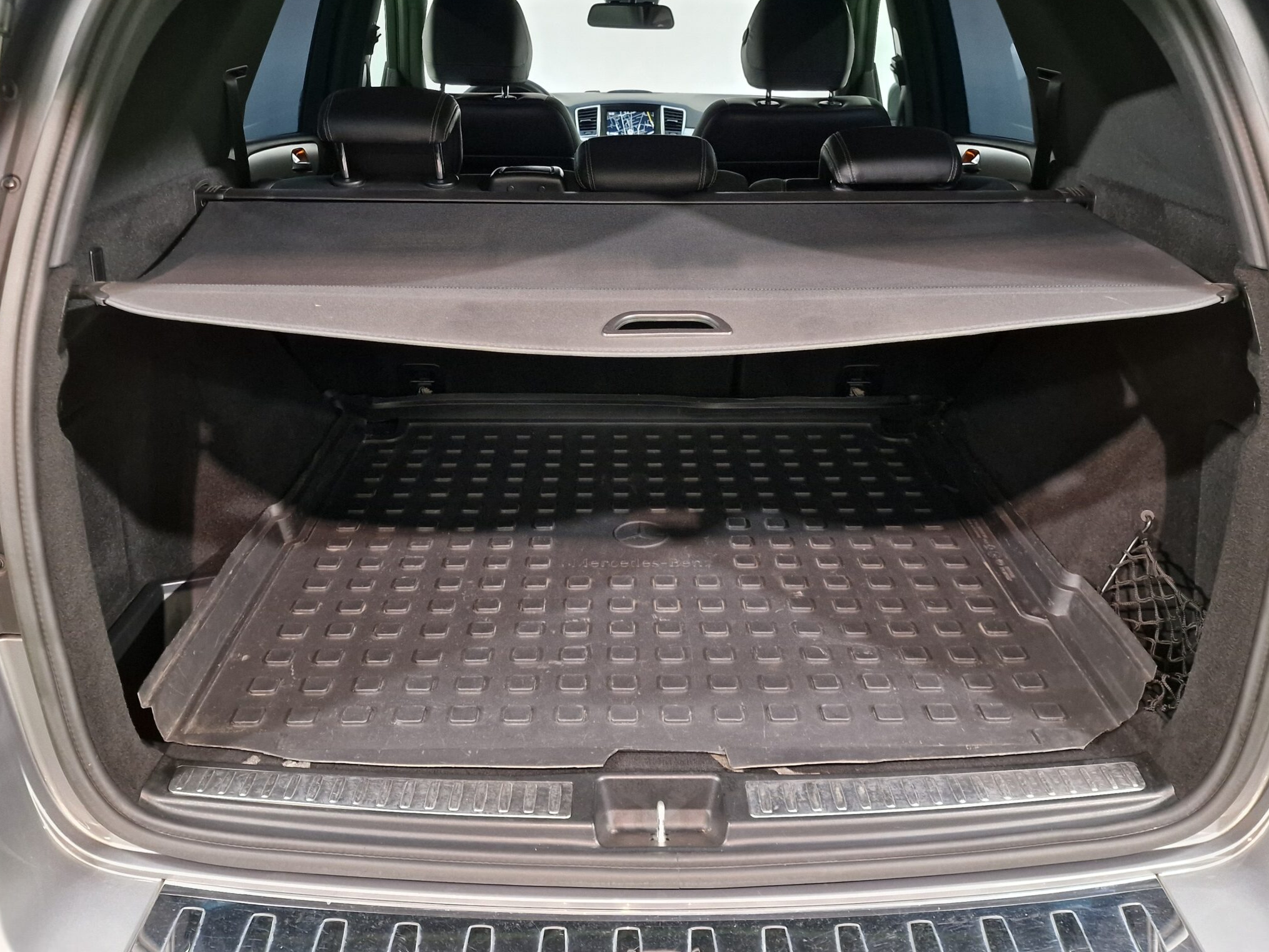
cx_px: 636
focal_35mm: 29
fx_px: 1063
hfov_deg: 61.7
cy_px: 432
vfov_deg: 48.2
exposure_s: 1/33
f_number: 1.8
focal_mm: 6.4
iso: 400
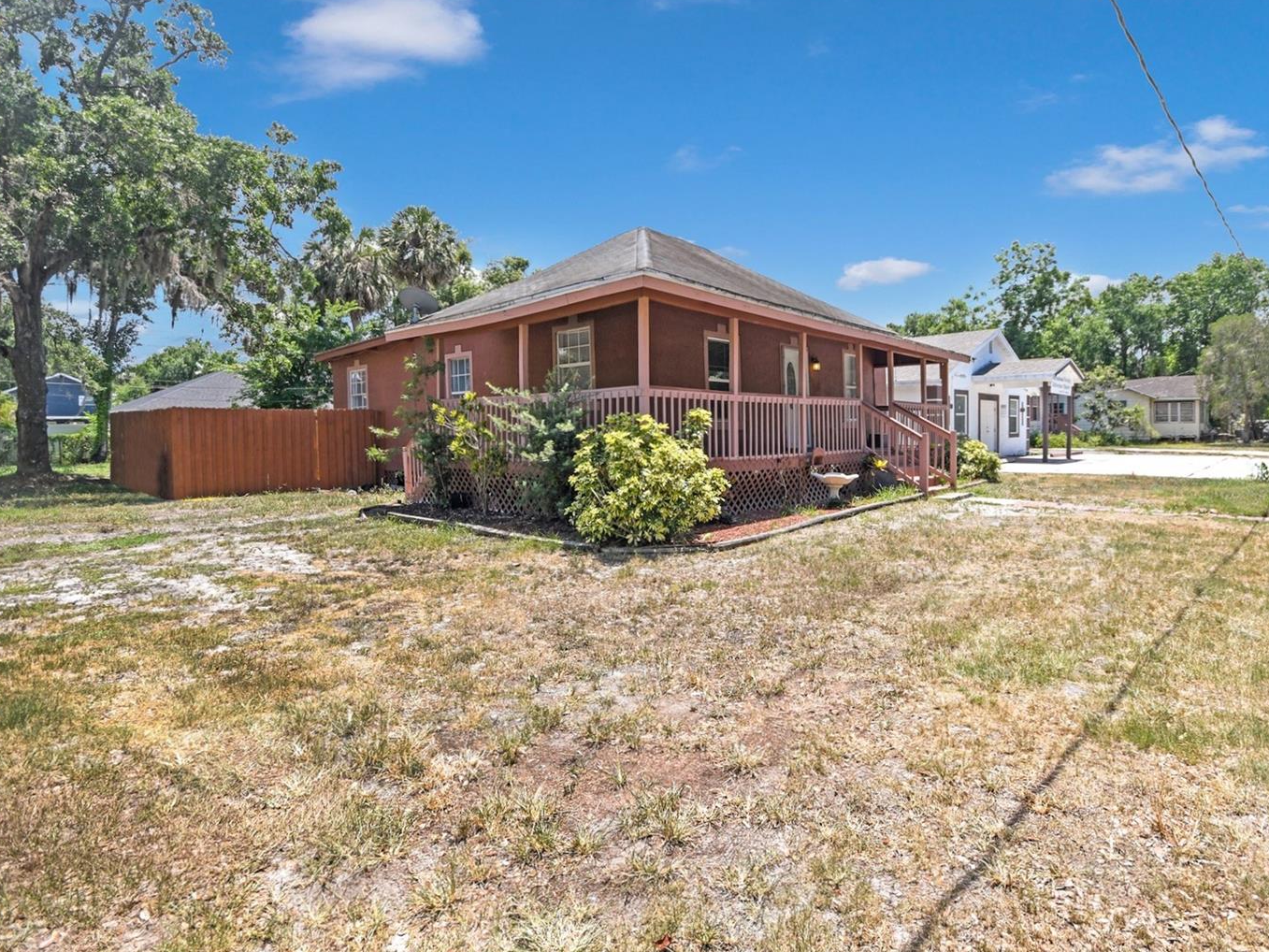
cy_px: 455
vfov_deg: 74.7
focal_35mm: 17
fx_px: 623
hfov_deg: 90.8
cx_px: 691
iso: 125
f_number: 9
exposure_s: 1/160
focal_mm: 10
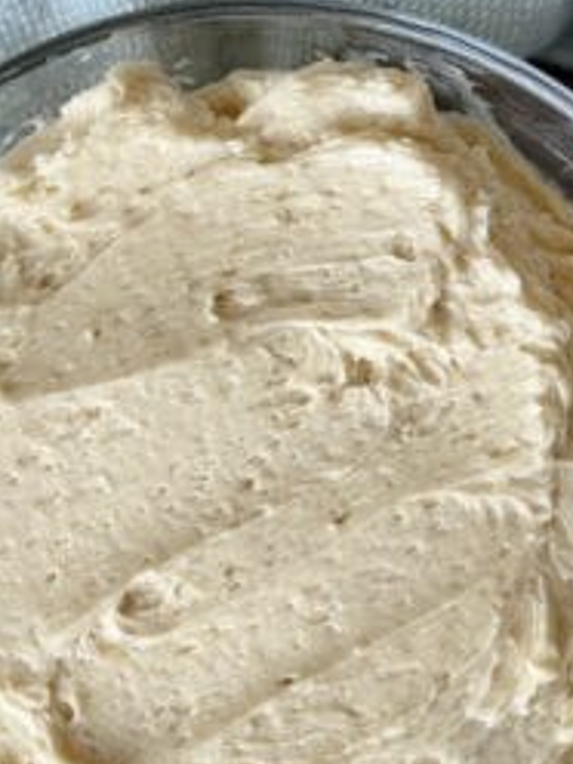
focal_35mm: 93
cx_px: 305
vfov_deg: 21.0
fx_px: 2053
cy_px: 481
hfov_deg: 15.9
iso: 64
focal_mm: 6.76
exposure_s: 1/60
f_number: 1.78
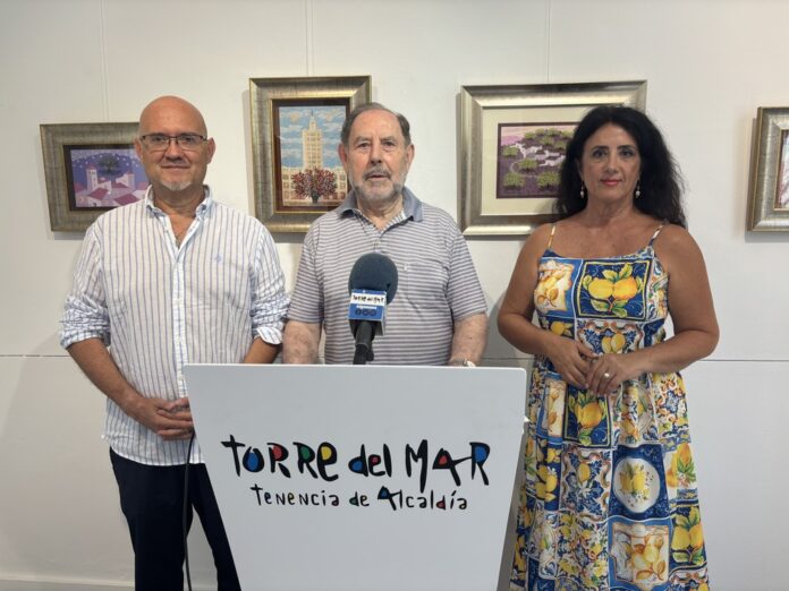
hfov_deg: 67.3
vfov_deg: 53.1
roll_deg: +0.6
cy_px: 296
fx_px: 593
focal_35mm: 26
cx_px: 394
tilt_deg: -6.9
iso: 32
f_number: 1.6
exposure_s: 1/110
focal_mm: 5.96
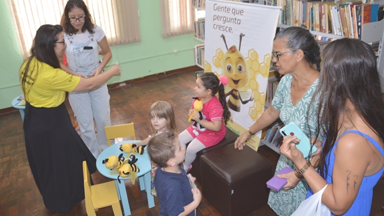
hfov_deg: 36.3
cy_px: 85
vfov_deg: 20.8
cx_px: 184
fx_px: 586
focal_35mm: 58
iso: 400
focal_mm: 35
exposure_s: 1/60
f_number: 4.5
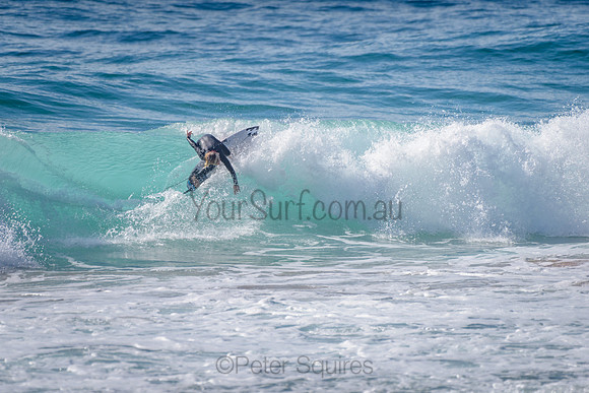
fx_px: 10034
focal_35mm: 613
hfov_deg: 3.4
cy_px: 152
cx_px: 228
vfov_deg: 2.2
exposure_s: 1/2000
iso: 125
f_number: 5.6
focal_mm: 500
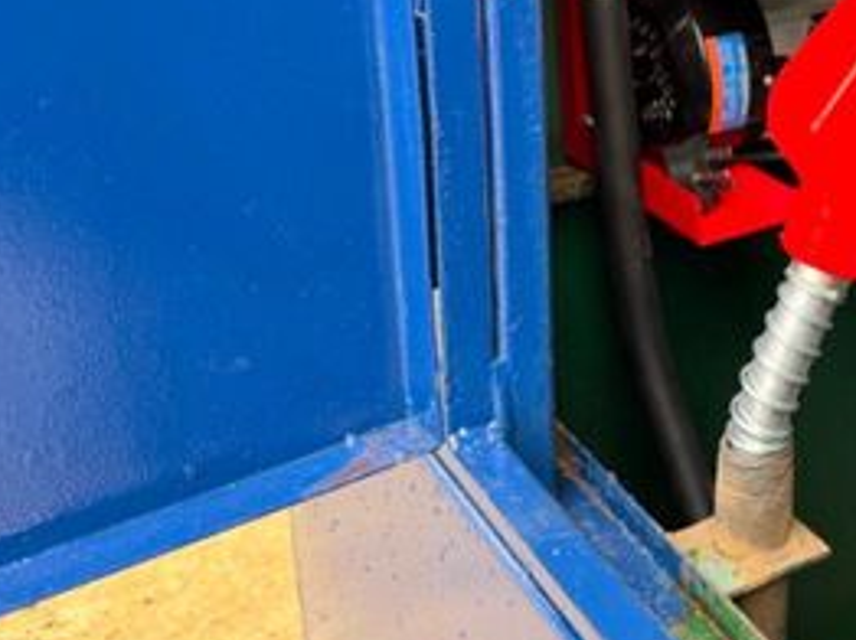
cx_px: 928
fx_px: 1359
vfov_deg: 25.7
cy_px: 65
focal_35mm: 55
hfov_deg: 31.3
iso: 80
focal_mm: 6.76
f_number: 1.78
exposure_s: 1/283
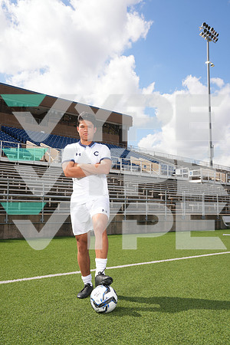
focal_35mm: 34
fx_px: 326
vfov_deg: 55.8
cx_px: 115
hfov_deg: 38.9
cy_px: 172
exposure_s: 1/200
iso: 100
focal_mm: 34
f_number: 8
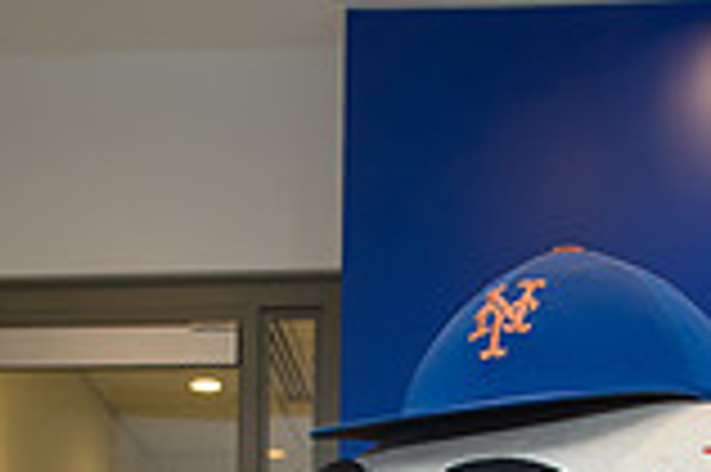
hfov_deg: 23.1
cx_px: 364
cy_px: 791
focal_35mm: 88
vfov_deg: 14.1
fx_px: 1736
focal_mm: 24
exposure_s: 1/100
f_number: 4.5
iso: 800
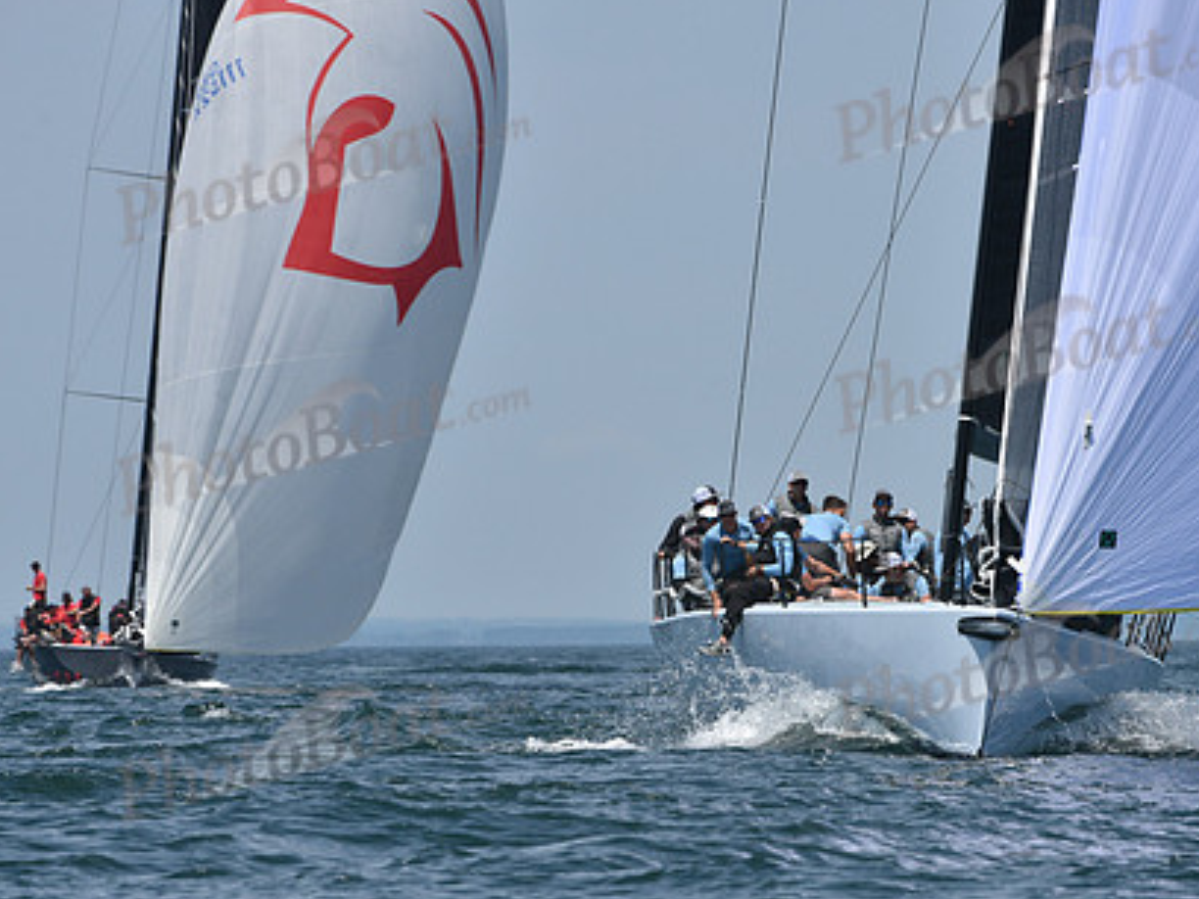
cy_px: 551
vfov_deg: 2.7
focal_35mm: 547
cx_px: 685
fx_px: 18947
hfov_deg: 3.6
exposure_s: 1/1000
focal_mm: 400
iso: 320
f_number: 10
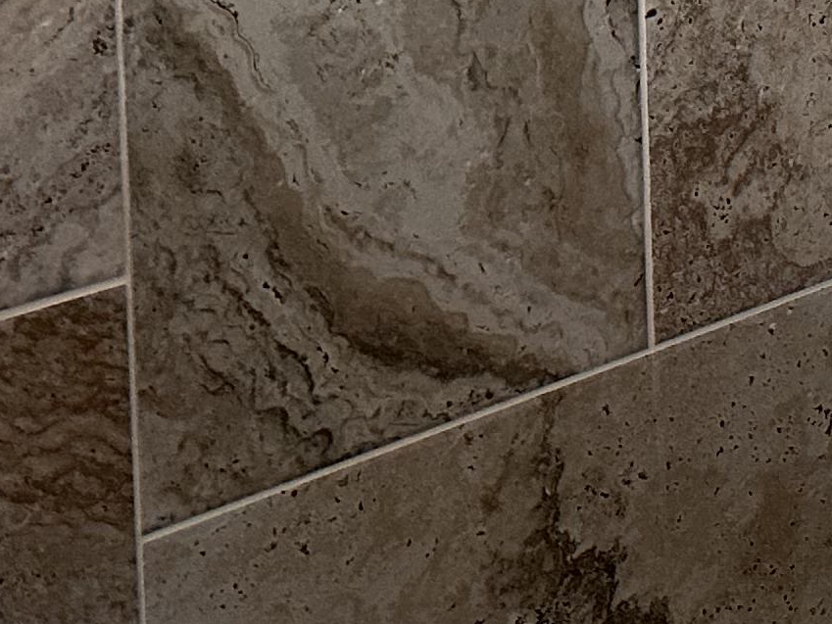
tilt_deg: -2.7
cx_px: 1649
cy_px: -547
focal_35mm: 114
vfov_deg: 11.9
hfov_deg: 14.4
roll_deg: +1.8
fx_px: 2740
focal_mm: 6.86
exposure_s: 1/60
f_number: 1.78
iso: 500
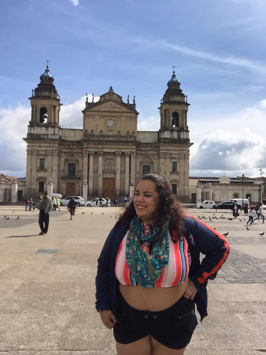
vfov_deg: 58.4
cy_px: 178
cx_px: 133
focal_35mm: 31
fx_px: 318
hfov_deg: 45.4
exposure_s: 1/1328
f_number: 2.2
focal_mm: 2.65
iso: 32
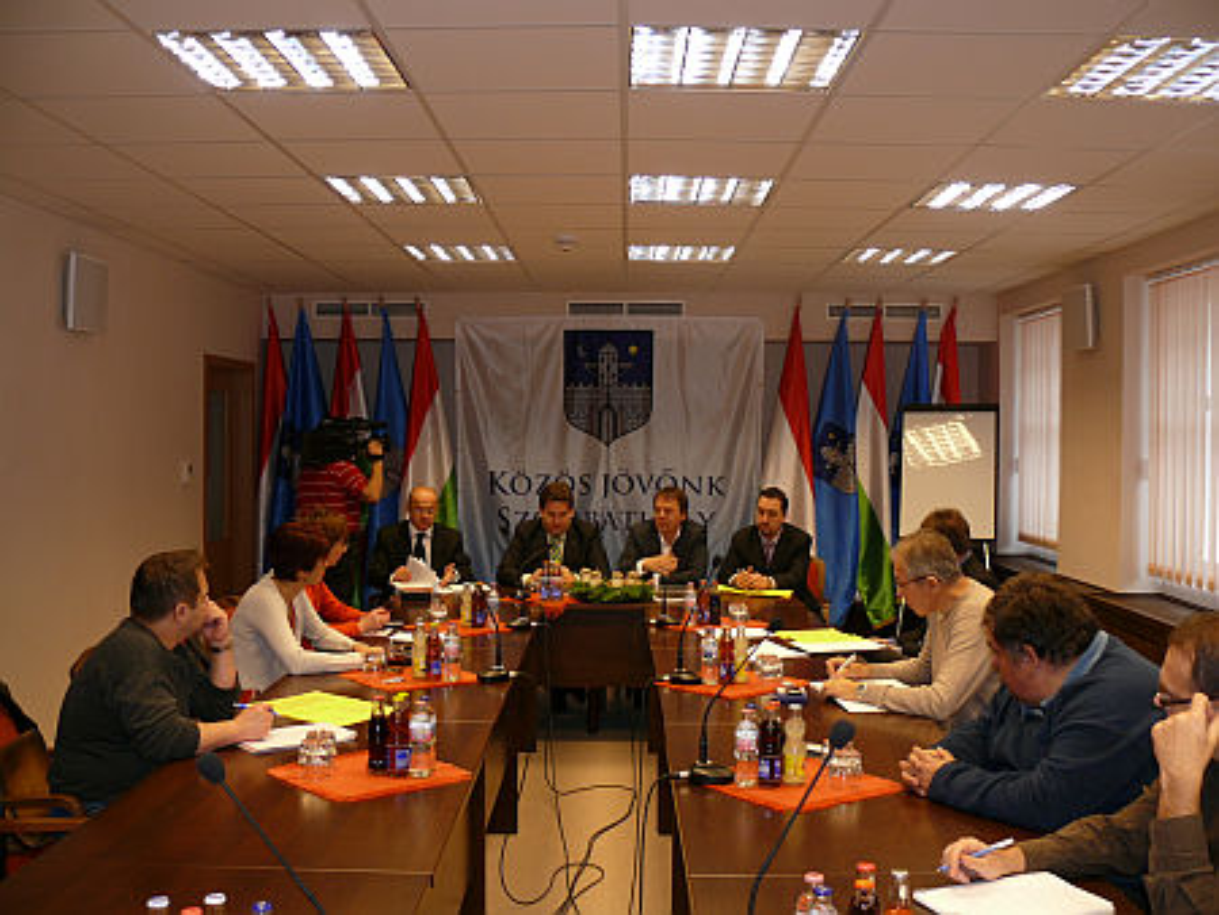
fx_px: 1233
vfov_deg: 40.7
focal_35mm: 35
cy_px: 458
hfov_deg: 52.6
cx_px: 610
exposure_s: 1/30
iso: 100
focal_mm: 7.4
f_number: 2.8
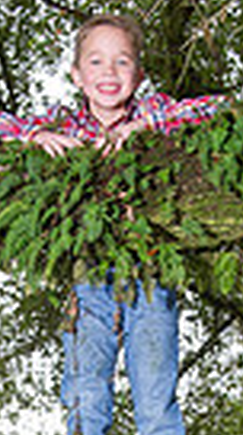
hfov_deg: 10.9
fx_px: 1278
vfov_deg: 17.6
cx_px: 78
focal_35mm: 111
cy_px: 621
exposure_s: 1/100
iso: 800
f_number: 7.1
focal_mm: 32
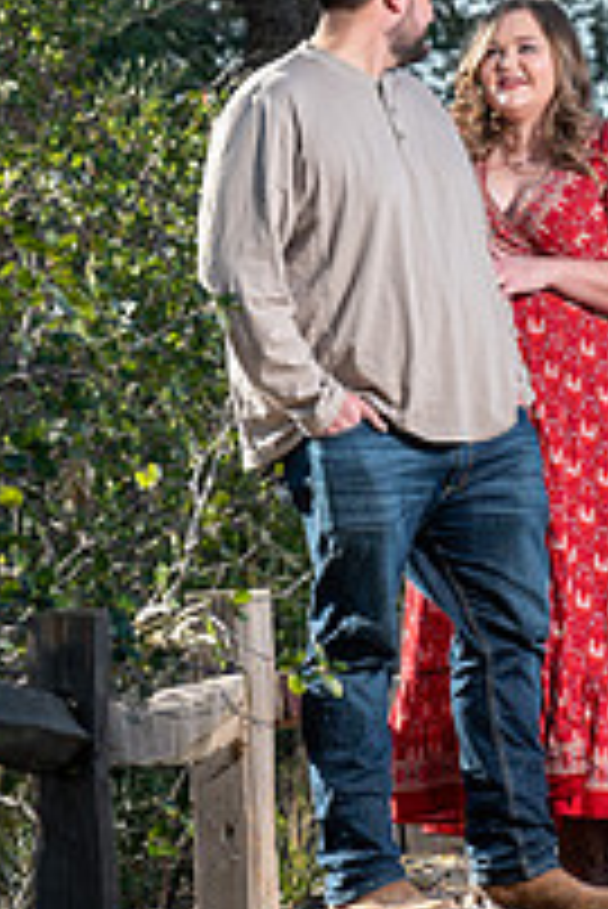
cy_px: 144
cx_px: 356
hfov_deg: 3.1
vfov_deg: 4.6
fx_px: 11253
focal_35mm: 445
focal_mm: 200
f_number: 5.6
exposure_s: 1/250
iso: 160
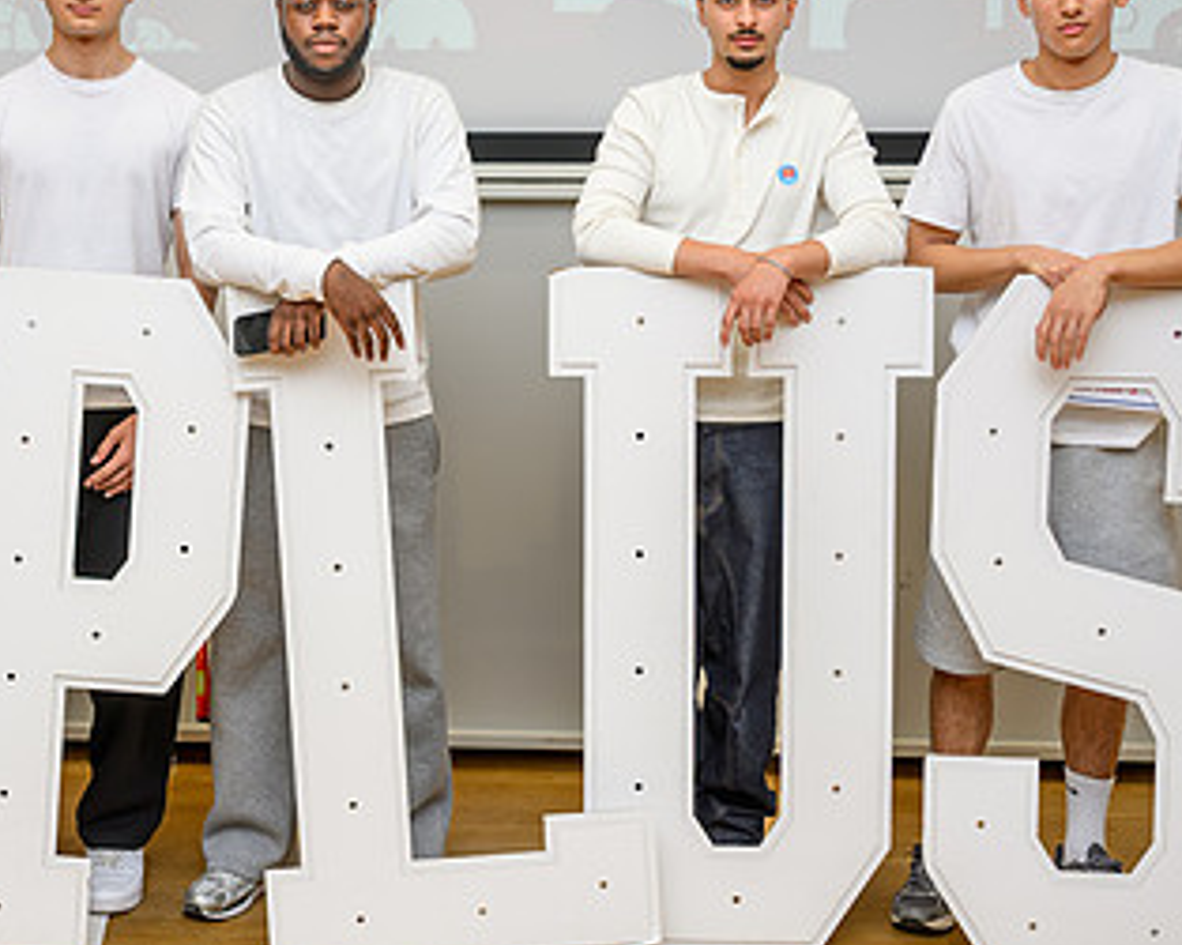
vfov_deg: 24.8
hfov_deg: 30.6
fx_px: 2133
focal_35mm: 61
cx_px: 350
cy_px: 314
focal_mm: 35
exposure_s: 1/200
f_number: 2.2
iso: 200
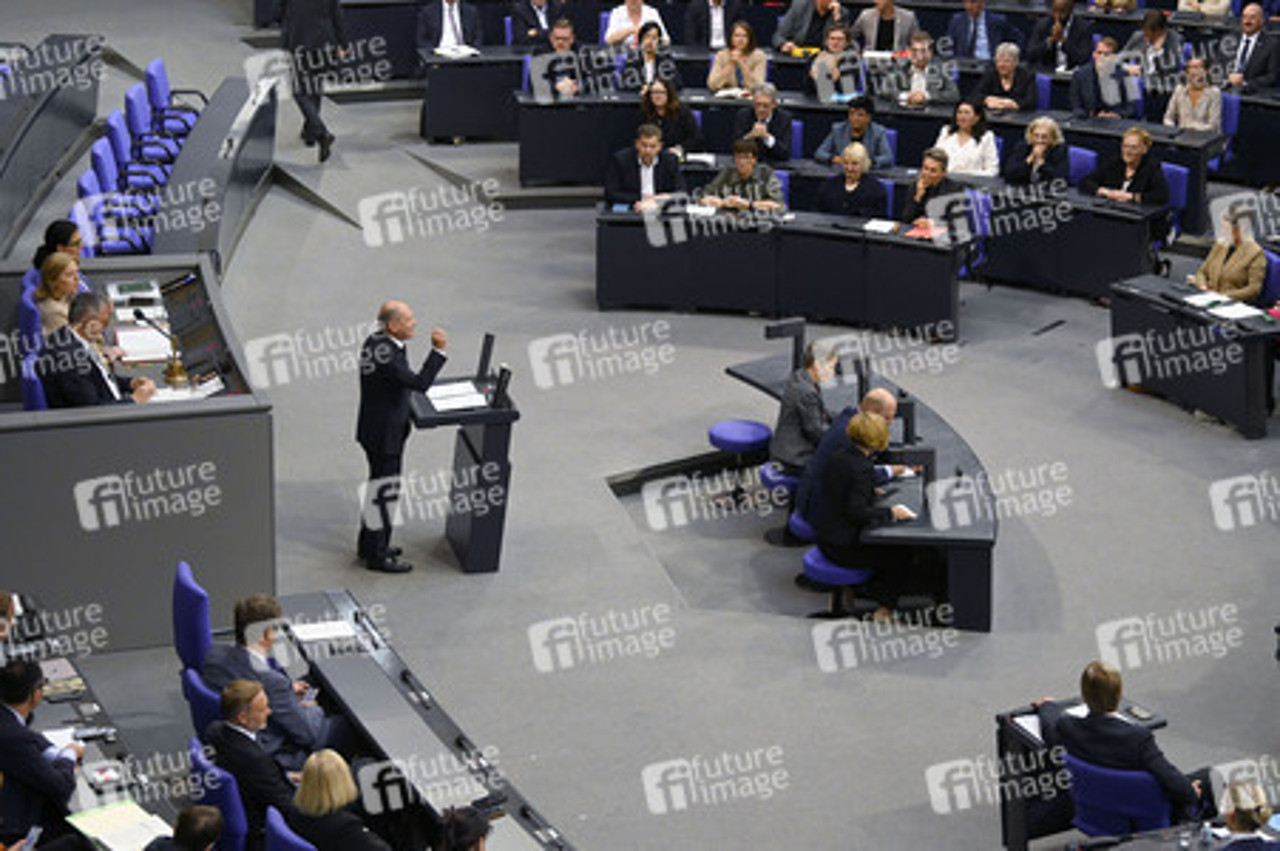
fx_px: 3553
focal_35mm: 100
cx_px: 640
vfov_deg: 13.7
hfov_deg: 20.4
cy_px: 426
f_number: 4.5
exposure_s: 1/640
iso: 4000
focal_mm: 100
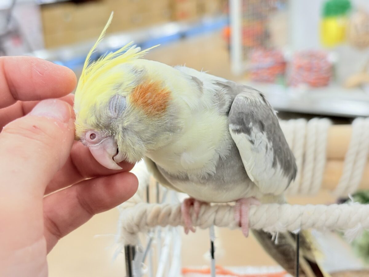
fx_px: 554
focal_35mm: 52
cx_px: 184
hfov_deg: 36.8
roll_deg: +4.3
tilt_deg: -17.9
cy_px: 138
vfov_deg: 28.0
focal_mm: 5.96
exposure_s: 1/50
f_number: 1.6
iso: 50
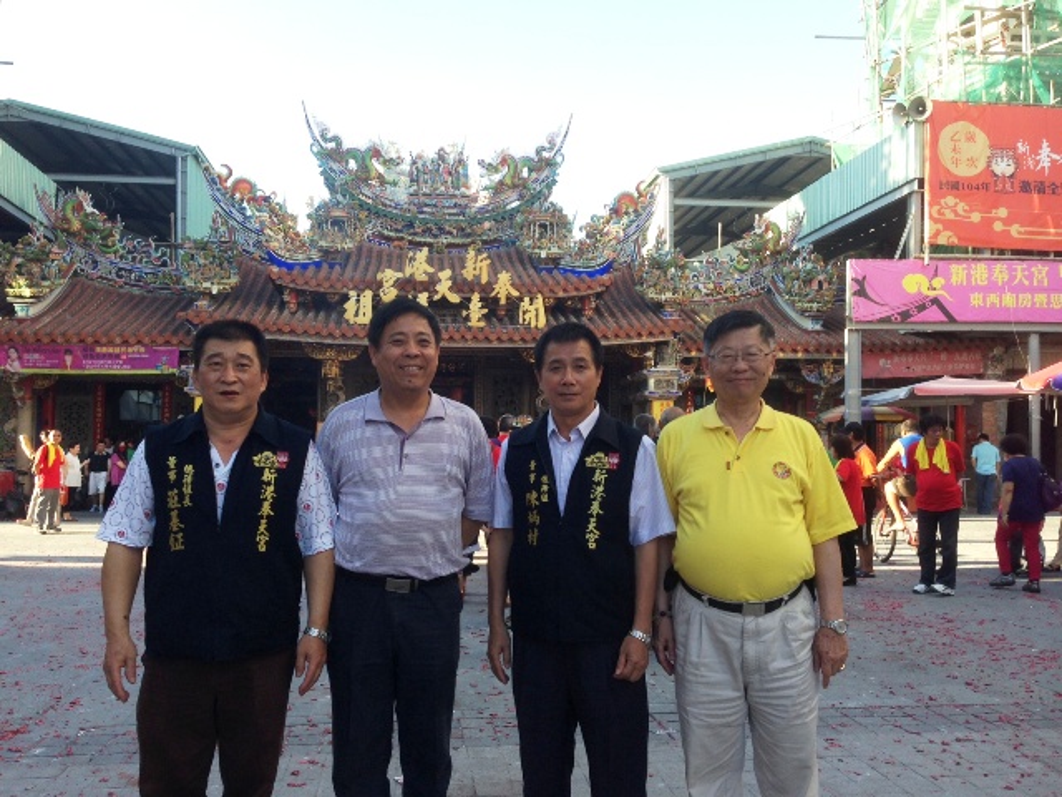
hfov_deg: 55.4
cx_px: 531
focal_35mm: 33
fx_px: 1012
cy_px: 398
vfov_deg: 42.9
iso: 50
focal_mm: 4.13
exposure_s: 1/235
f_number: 2.4
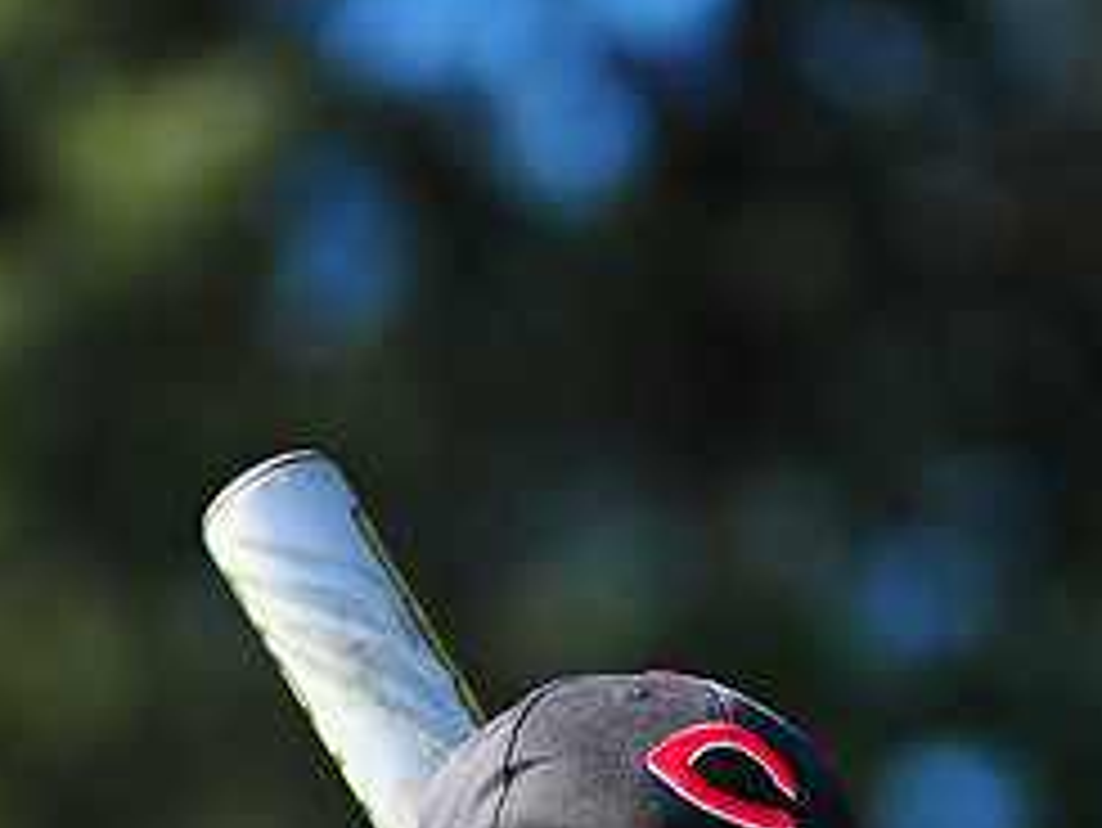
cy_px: 1292
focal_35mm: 410
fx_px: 13059
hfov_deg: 4.8
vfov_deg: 3.6
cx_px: 639
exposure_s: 1/1000
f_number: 3.5
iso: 200
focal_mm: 180
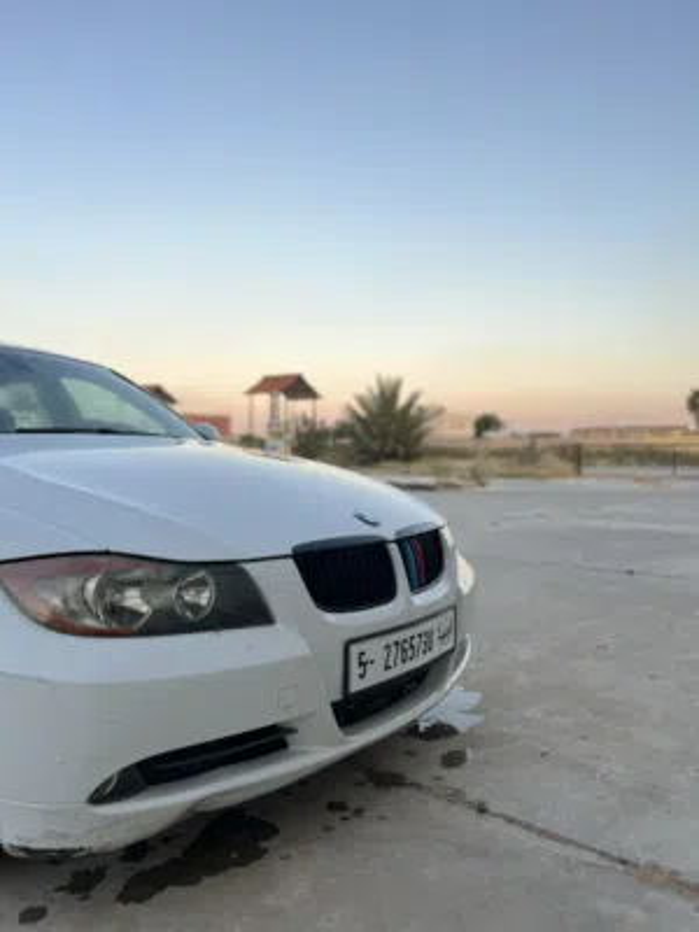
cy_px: 466
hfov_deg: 53.1
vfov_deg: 67.3
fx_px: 700
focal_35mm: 26
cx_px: 350
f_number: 1.5
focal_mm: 5.7
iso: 64
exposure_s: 1/121
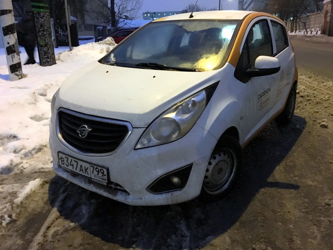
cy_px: 125
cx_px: 166
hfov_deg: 61.7
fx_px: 279
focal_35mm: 29
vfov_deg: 48.2
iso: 500
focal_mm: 4.15
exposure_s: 1/17
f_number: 2.2
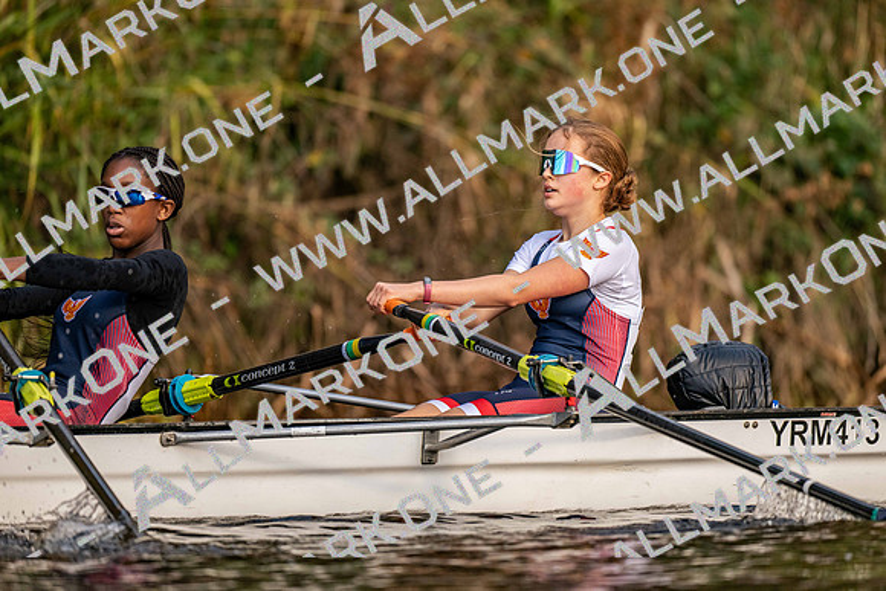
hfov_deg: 3.4
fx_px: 14769
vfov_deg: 2.3
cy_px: 296
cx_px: 443
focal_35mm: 600
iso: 1250
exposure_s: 1/2500
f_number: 4
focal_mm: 600
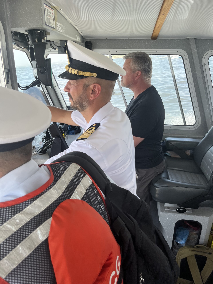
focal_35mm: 26
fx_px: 213
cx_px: 106
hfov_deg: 53.1
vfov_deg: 67.3
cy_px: 142
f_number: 1.6
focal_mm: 5.1
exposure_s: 1/416
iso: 50
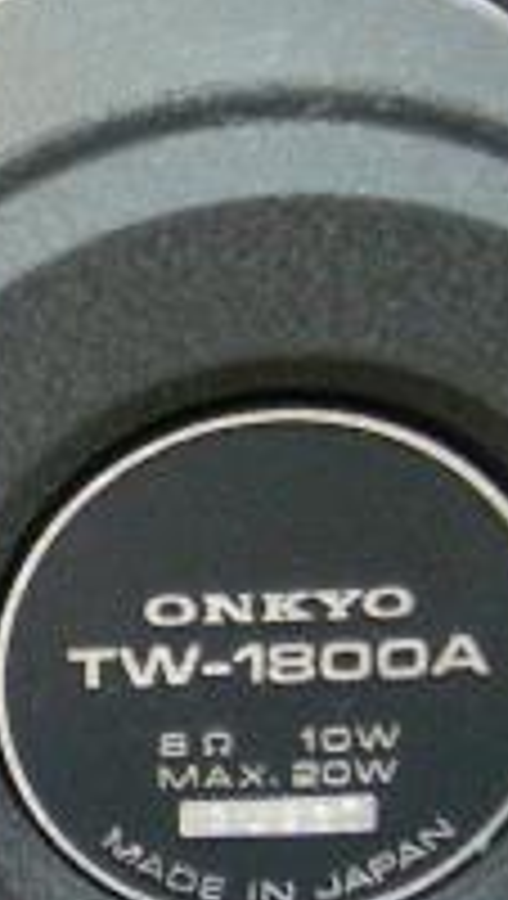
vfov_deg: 17.6
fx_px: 2912
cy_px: 482
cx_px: -499
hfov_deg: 9.4
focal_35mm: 122
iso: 200
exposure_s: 1/13
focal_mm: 5.8
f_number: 2.8
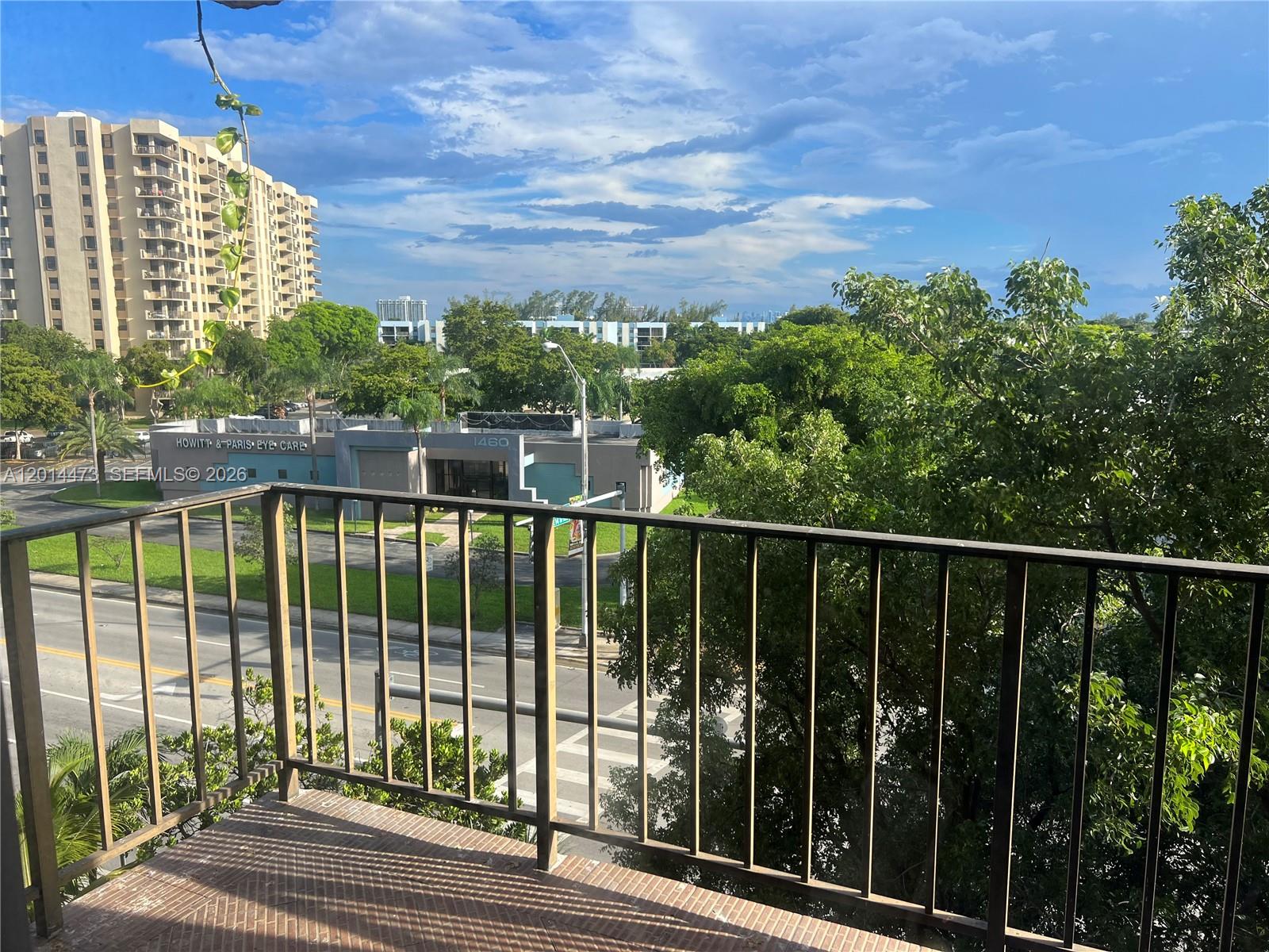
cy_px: 476
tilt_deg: -9.3
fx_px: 953
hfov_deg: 67.3
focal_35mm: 26
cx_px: 634
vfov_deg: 53.1
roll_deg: +0.2
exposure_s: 1/1724
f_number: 1.5
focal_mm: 5.7
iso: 50
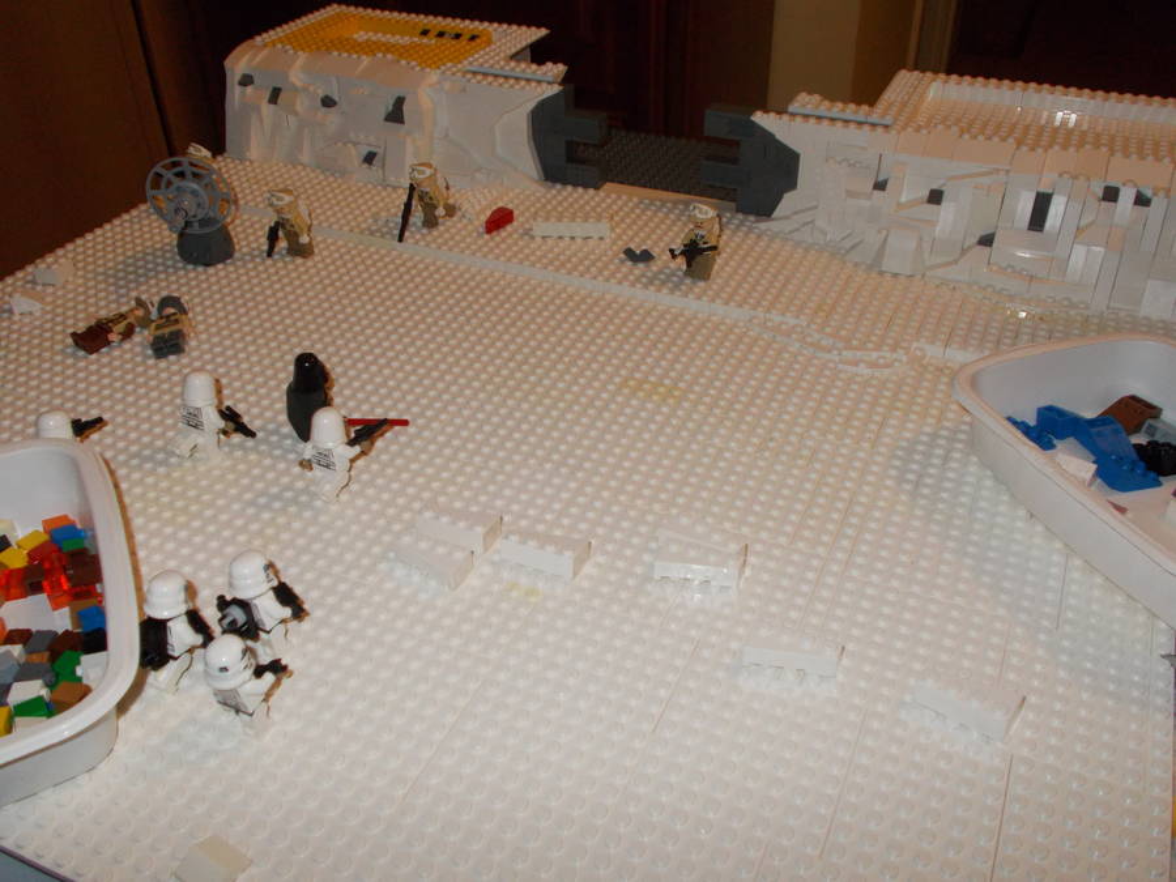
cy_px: 441
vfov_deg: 41.8
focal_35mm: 34
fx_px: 1155
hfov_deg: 54.0
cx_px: 588
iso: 200
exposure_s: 1/25
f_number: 3.6
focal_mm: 6
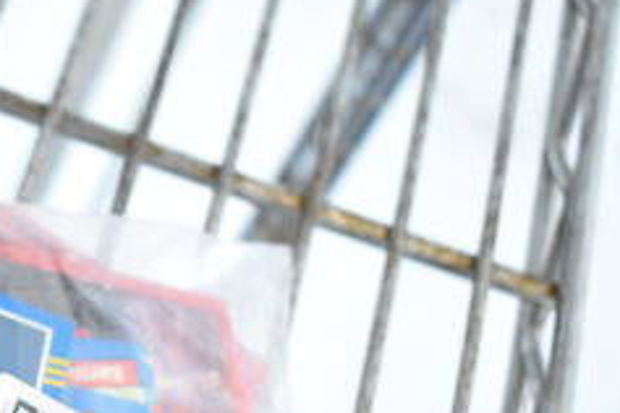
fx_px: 1796
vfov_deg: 12.8
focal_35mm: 104
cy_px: 498
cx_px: -154
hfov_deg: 18.4
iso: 1600
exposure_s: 1/160
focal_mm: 27
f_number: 4
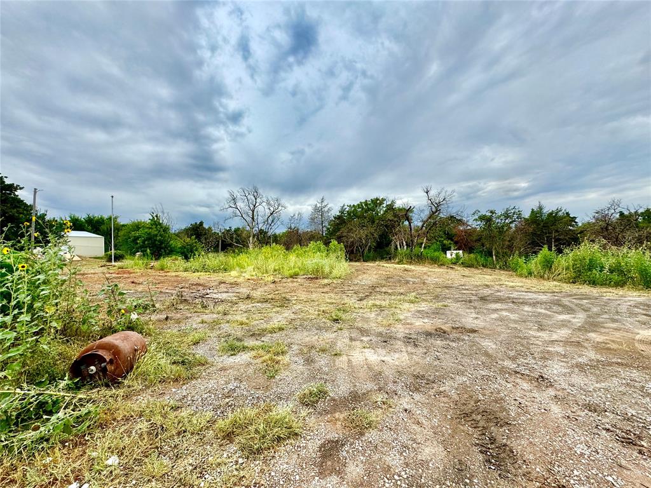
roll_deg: +1.5
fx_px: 263
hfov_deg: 102.1
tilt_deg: +0.9
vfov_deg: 85.7
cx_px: 326
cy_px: 244
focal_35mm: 14
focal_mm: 2.22
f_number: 2.2
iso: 40
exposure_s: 1/1020
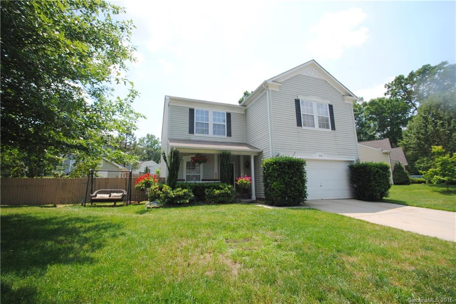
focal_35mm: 15
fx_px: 190
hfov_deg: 100.4
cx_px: 228
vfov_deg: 77.4
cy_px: 152
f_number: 7.1
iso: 100
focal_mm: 10
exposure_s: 1/200
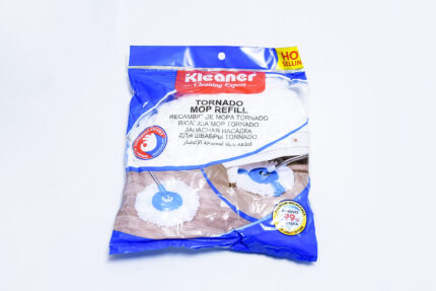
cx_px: 218
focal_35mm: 63
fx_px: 763
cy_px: 146
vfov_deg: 21.6
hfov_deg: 31.9
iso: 3200
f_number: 10
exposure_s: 1/160
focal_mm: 63
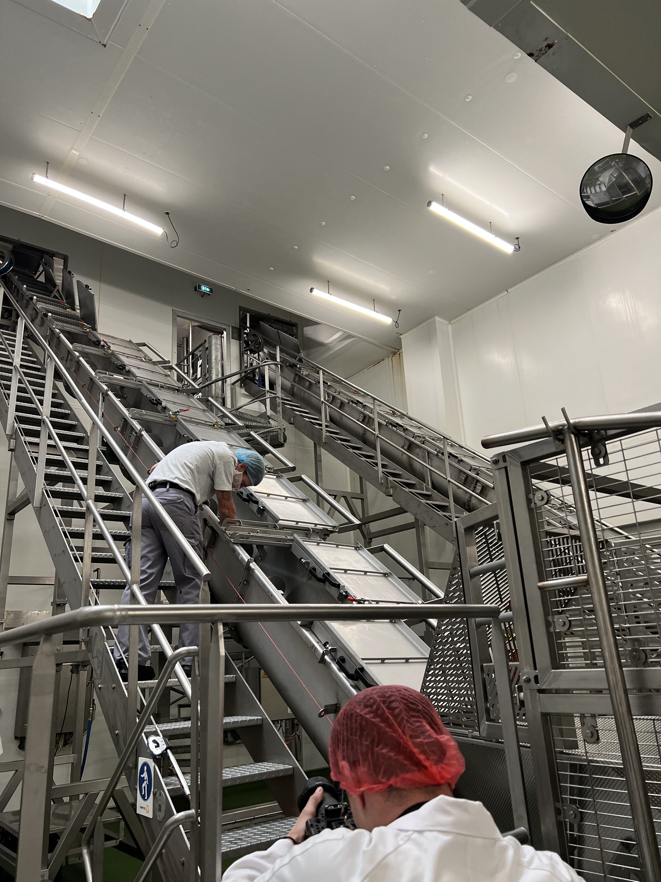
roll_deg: +2.2
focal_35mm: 26
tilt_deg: +17.3
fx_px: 662
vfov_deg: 67.3
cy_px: 441
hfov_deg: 53.1
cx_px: 330
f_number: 1.5
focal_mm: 5.7
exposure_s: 1/100
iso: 125
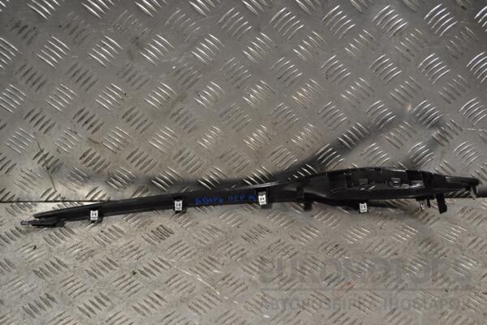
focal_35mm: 54
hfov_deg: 36.9
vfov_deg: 25.1
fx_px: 730
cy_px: 162
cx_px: 244
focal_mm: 36
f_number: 5.3
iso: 400
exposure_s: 1/125
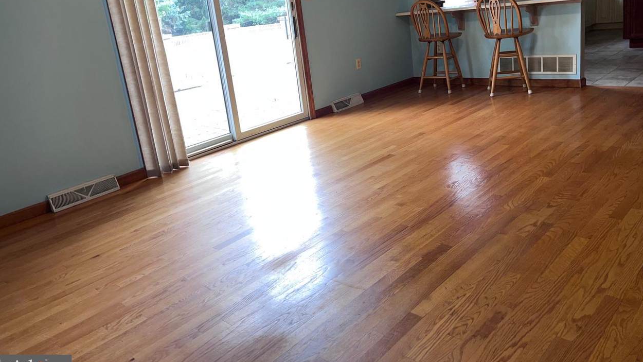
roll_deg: +8.0
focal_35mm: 29
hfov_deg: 66.1
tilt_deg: -13.6
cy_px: 134
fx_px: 494
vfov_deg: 39.9
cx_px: 320
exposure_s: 1/30
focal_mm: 5.1
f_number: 1.6
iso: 32
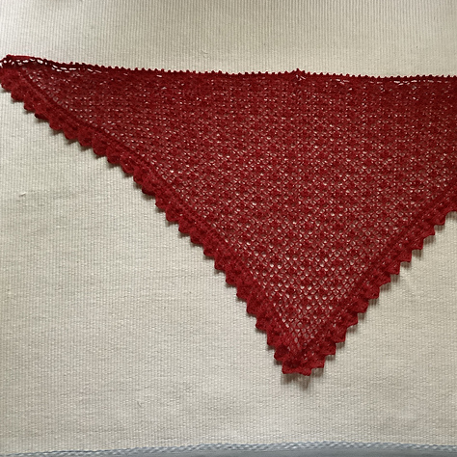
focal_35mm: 37
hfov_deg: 44.3
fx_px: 553
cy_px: 227
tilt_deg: -82.1
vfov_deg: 44.9
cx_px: 301
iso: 640
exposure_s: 1/24
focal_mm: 3.3
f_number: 2.4
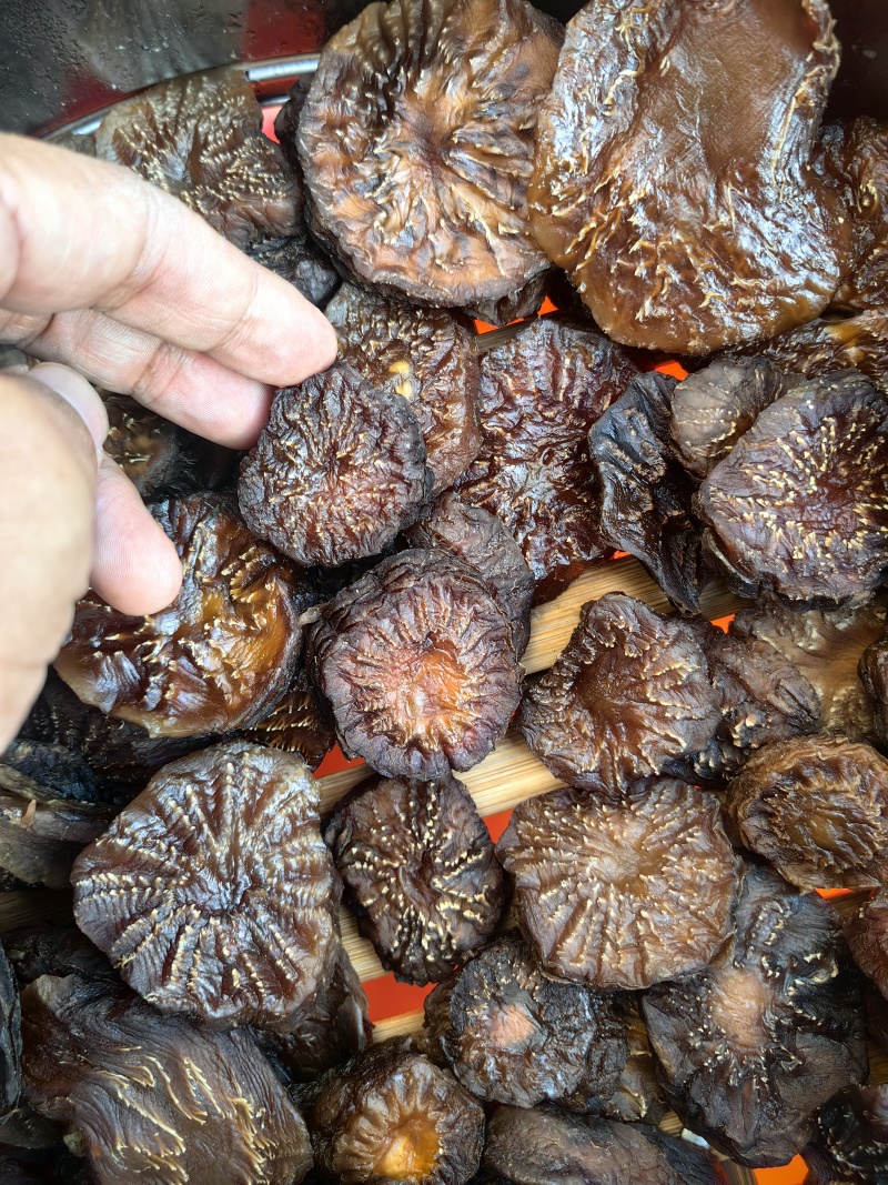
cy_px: 592
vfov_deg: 65.3
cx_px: 444
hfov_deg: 51.3
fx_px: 924
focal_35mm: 27
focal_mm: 5.75
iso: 160
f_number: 2
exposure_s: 1/654
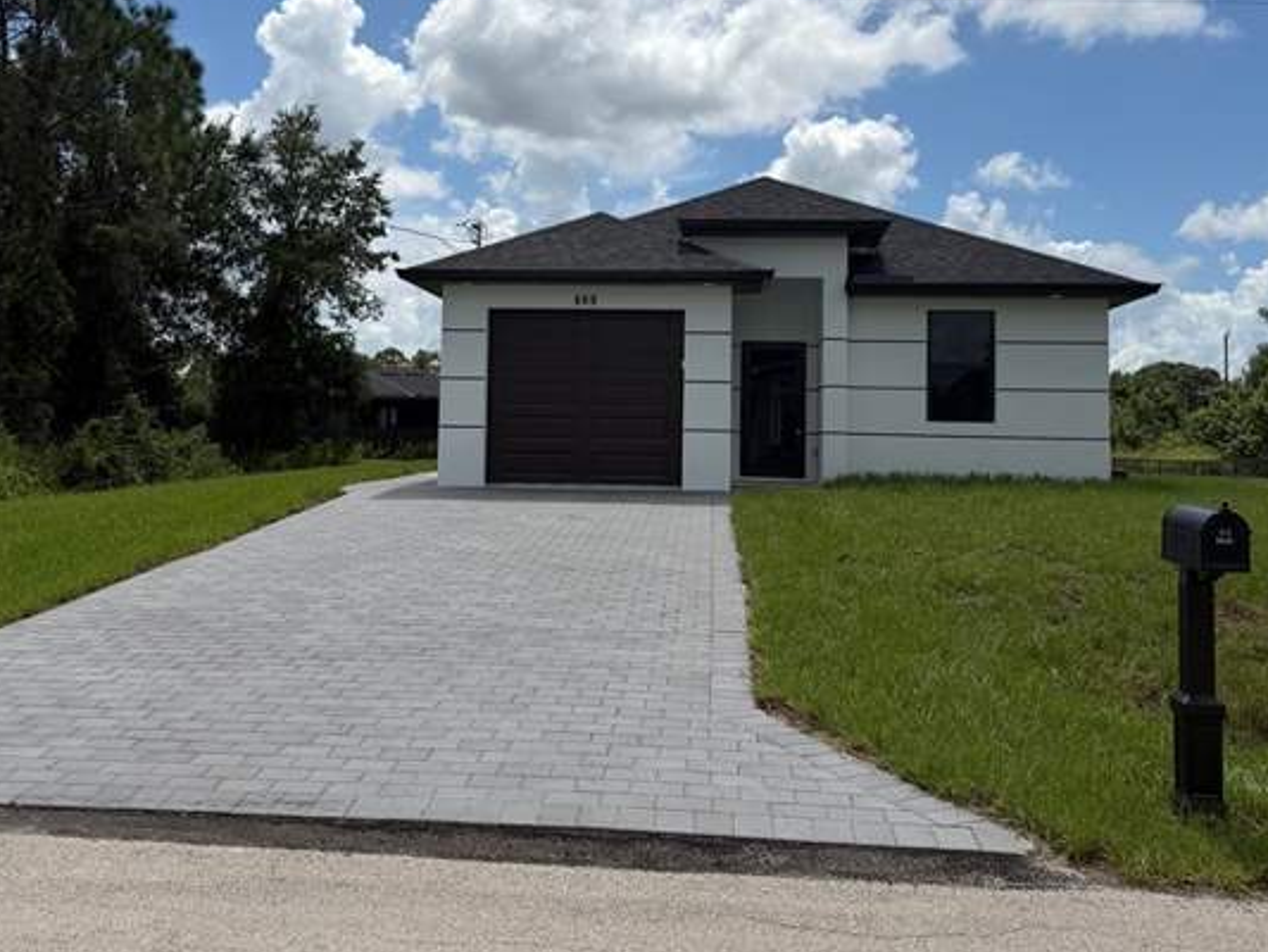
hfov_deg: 51.3
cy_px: 333
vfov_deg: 39.3
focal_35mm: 36
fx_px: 1319
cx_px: 590
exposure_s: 1/9091
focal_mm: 6.76
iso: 80
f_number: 1.78
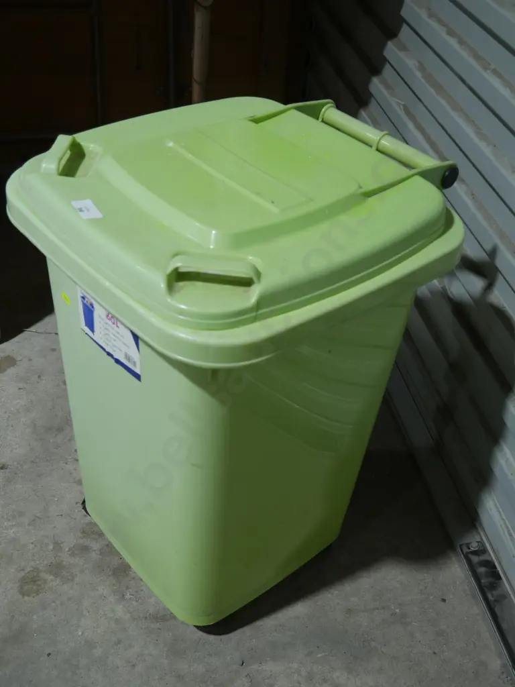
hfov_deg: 36.0
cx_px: 258
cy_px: 344
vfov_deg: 46.8
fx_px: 793
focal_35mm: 40
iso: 320
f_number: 4.5
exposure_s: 1/60
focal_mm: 20
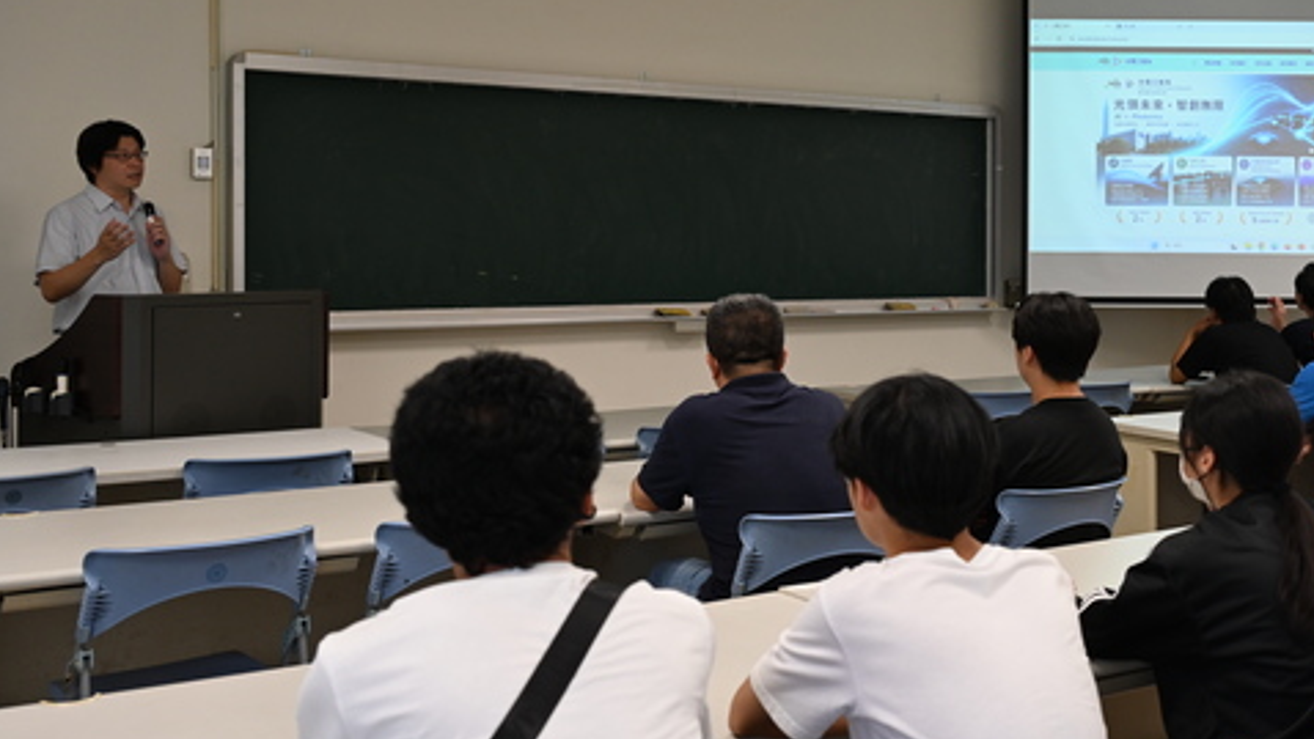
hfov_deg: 43.8
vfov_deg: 25.8
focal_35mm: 46
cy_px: 251
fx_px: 1603
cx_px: 904
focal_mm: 30
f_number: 4
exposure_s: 1/125
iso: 500
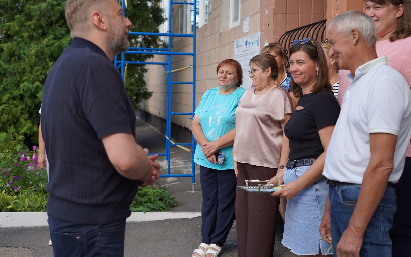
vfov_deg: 24.9
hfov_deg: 38.9
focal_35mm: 52
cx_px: 203
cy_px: 119
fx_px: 582
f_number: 4
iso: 100
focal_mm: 50
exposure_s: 1/250
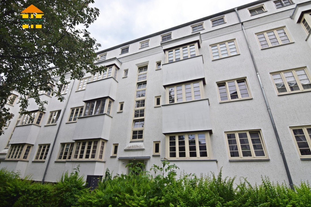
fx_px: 143
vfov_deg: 72.1
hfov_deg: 95.0
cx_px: 156
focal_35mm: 16
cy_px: 104
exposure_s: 1/320
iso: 200
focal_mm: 11
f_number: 9
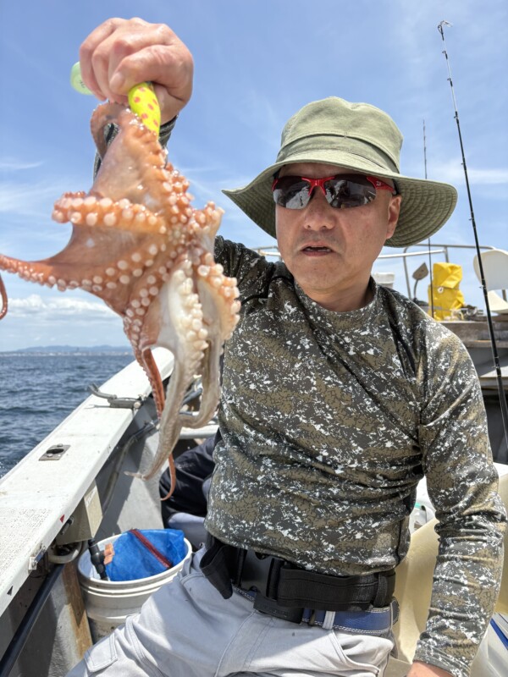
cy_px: 338
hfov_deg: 53.1
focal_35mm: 26
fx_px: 509
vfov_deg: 67.3
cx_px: 254
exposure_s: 1/3279
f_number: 1.6
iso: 64
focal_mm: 5.96
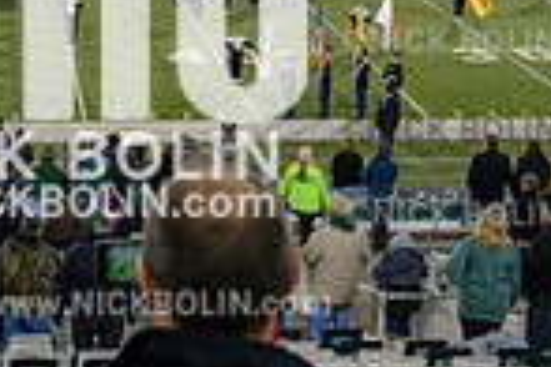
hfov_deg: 20.9
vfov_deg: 14.3
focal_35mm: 95
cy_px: 43
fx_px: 1454
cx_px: 41
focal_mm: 24
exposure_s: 1/320
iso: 2000
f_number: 4
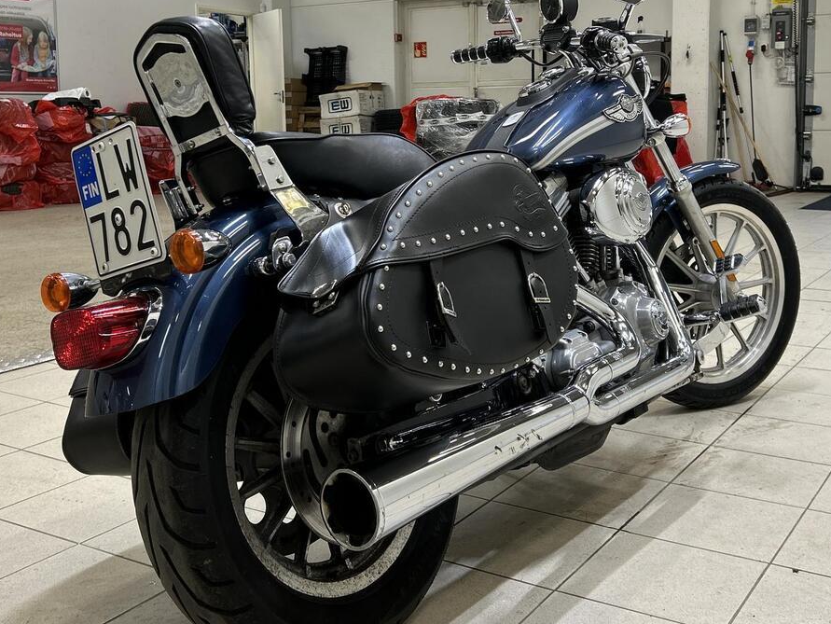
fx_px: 1009
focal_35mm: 42
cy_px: 217
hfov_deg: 44.7
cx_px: 456
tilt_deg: -5.5
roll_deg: +0.7
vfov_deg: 34.1
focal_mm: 5.7
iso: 64
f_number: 1.5
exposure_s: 1/100
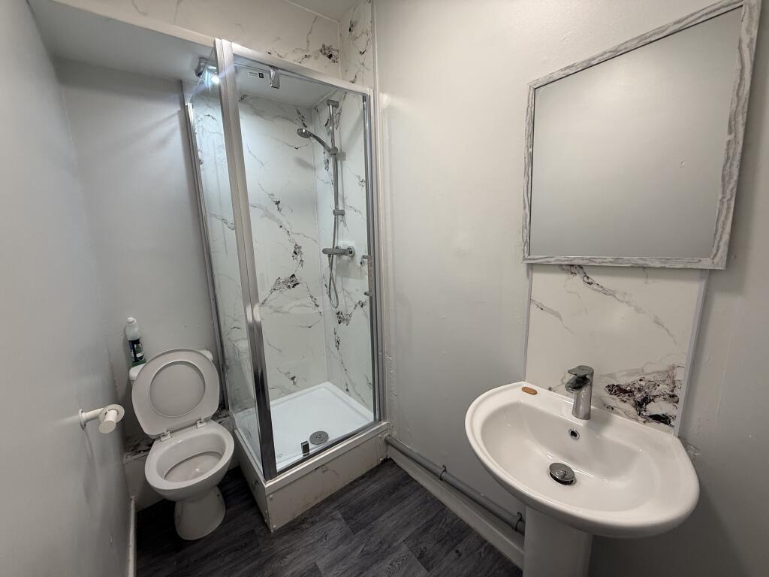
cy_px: 288
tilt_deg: -10.2
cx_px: 384
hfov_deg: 102.1
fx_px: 311
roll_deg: +1.7
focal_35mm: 14
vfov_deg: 85.7
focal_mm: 2.22
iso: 160
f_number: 2.2
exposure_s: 1/100
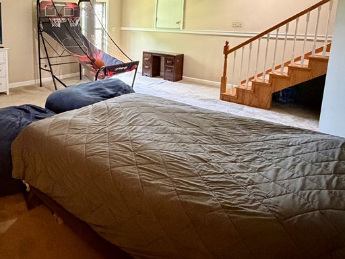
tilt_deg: -9.7
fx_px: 279
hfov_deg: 60.6
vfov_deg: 47.8
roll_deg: -0.9
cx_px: 94
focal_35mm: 28
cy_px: 63
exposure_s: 1/40
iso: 800
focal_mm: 2.22
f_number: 2.2
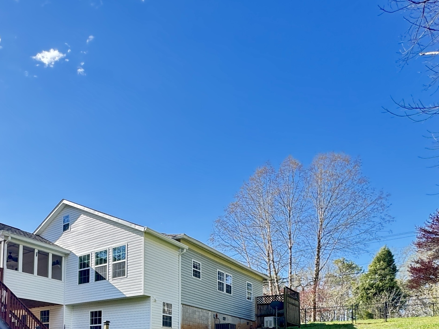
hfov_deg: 56.4
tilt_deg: +4.7
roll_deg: -1.9
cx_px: 99
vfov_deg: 40.7
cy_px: 332
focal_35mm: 30
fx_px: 380
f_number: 2.2
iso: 40
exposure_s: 1/263
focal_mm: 2.22
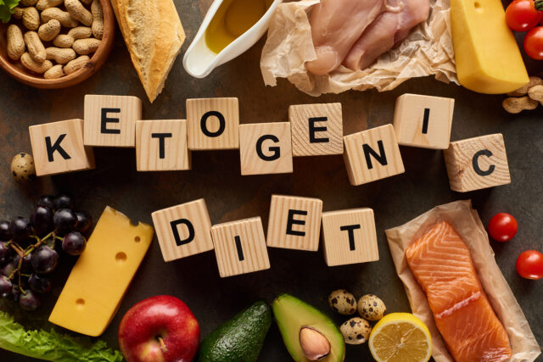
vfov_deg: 27.0
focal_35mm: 50
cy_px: 181
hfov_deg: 39.6
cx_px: 272
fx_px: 754
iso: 200
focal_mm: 50
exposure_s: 1/160
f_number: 9
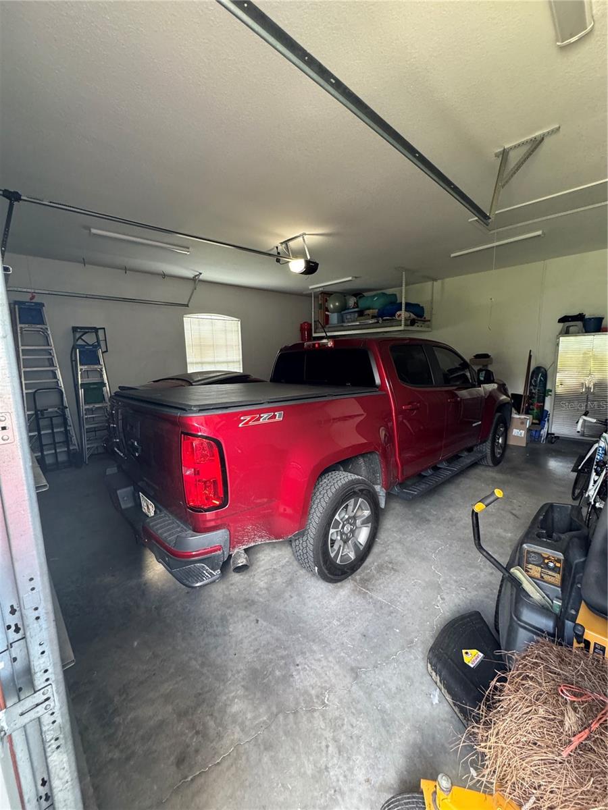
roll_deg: +1.5
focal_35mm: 14
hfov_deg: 85.7
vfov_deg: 102.1
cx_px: 304
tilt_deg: -10.7
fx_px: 328
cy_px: 405
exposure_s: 1/60
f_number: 2.2
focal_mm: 2.22
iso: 400
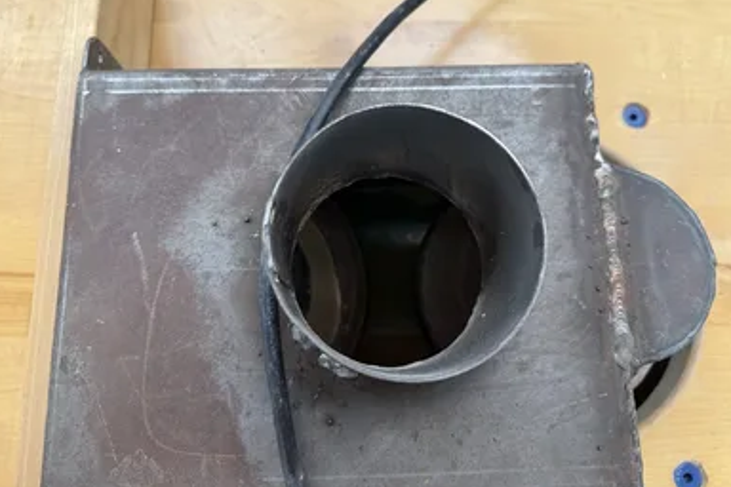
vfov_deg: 49.4
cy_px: 205
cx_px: 356
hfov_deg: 69.4
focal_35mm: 26
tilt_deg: -75.0
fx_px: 528
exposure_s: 1/120
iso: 200
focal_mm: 6.76
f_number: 1.78
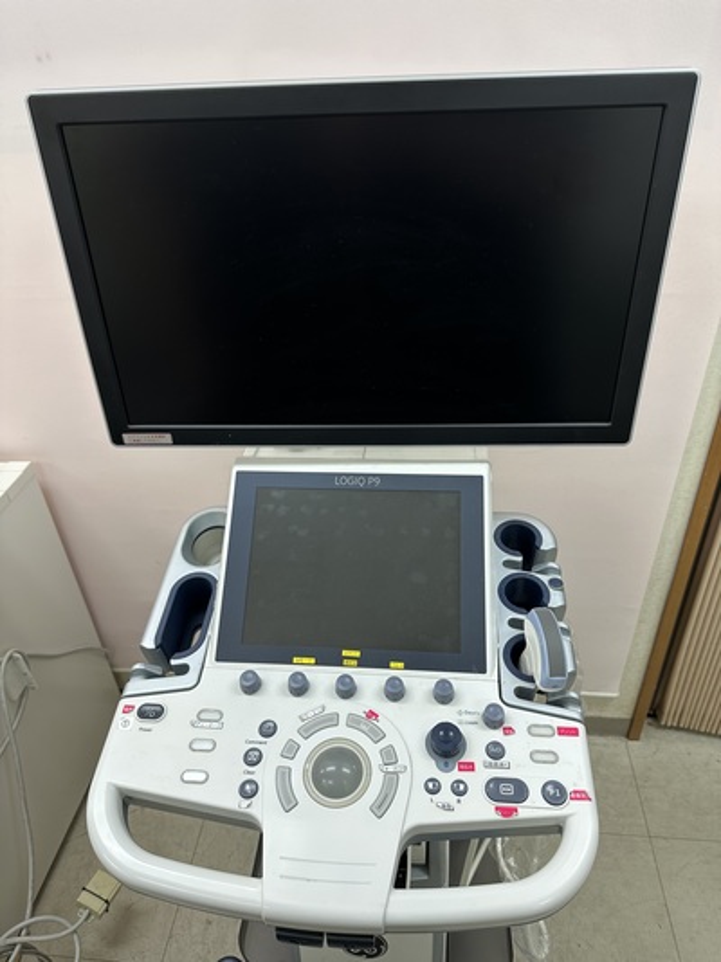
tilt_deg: -34.2
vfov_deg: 71.6
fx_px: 667
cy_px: 481
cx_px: 360
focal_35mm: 24
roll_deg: +2.8
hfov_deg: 56.8
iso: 80
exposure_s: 1/120
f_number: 1.78
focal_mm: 6.86
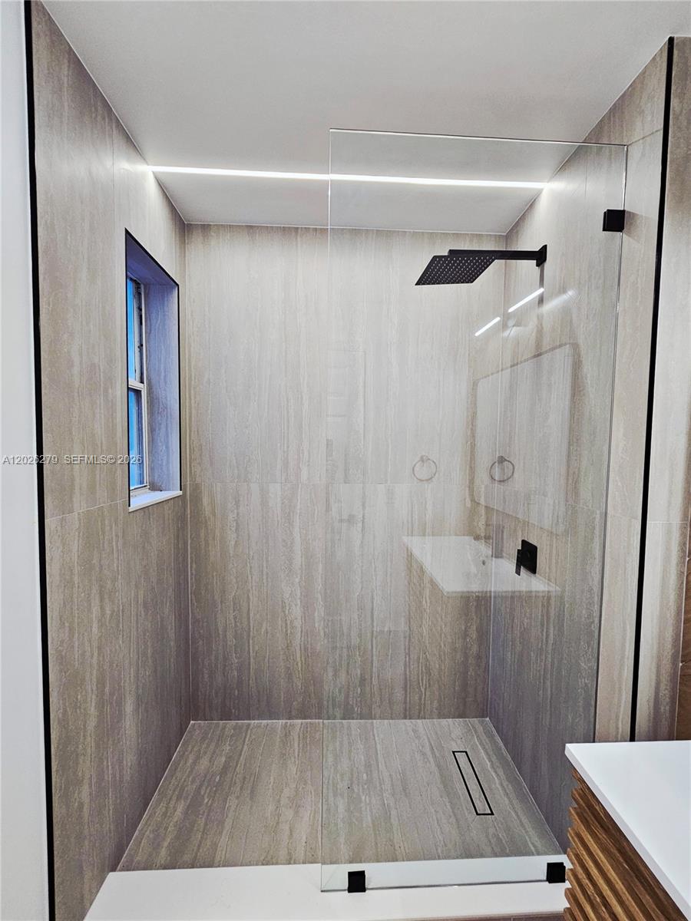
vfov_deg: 106.2
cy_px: 460
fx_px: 346
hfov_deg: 89.9
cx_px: 346
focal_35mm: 13
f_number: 2.2
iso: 250
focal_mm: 2.2
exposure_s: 1/60.2
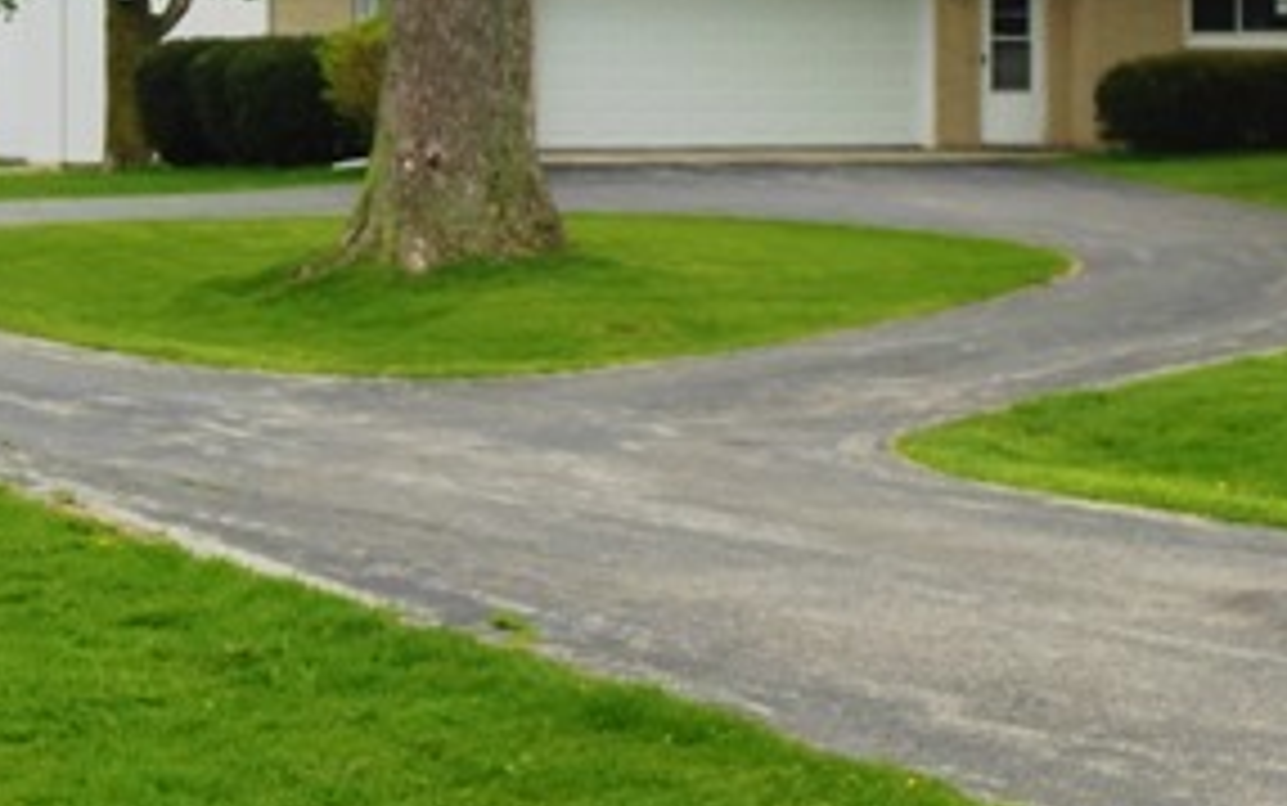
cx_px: 981
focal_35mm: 135
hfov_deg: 15.4
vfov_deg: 9.6
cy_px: -23
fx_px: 4737
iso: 125
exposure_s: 1/320
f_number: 4.1
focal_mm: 10.2
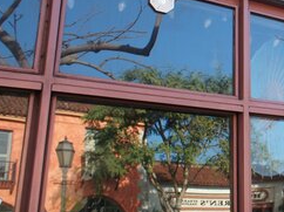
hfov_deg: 27.1
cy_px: 84
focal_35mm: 61
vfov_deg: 23.9
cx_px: 359
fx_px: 500
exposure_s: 1/200
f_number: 4.5
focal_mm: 16
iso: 200
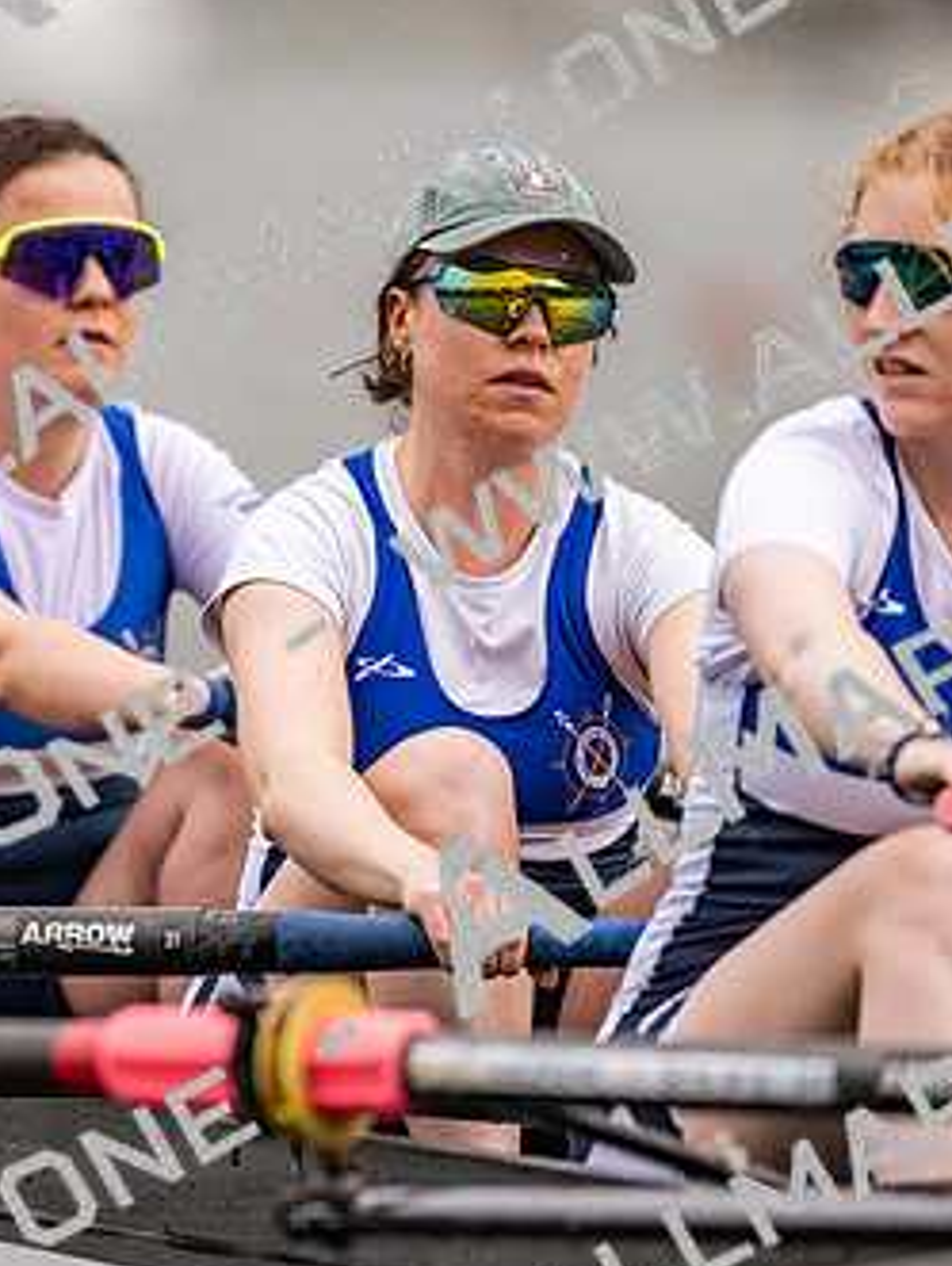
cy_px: 656
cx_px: 111
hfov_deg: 1.5
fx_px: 36964
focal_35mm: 1010
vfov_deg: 2.0
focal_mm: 600
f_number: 4
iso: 720
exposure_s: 1/2500
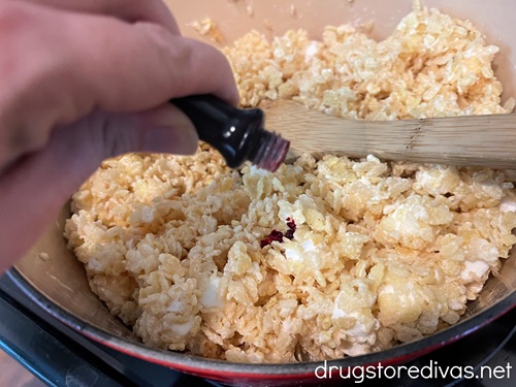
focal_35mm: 25
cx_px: 258
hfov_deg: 69.4
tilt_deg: -55.6
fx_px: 373
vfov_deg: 54.9
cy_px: 194
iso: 250
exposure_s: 1/60
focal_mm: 5.1
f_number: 1.6
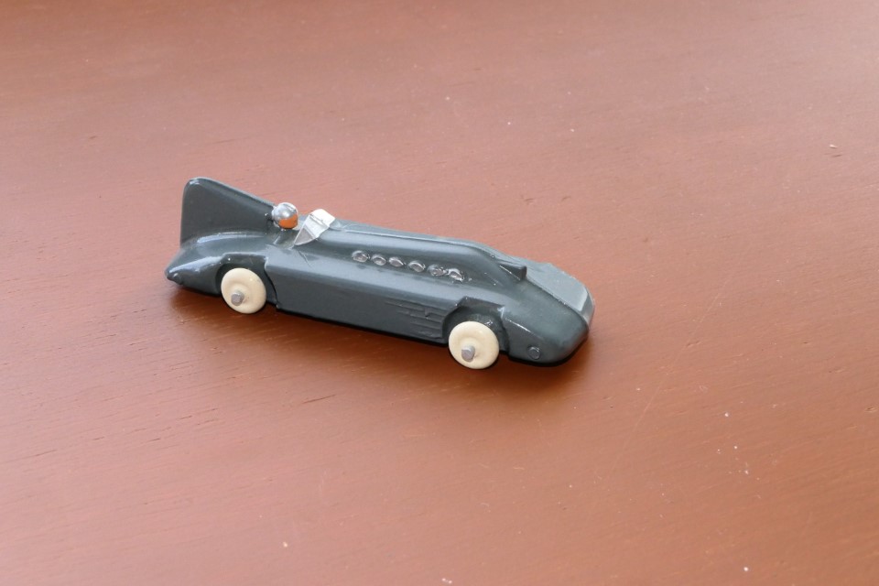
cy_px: 293
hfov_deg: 34.5
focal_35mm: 58
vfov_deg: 23.4
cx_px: 440
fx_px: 1416
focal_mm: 21.3
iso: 1600
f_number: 8
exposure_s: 1/80
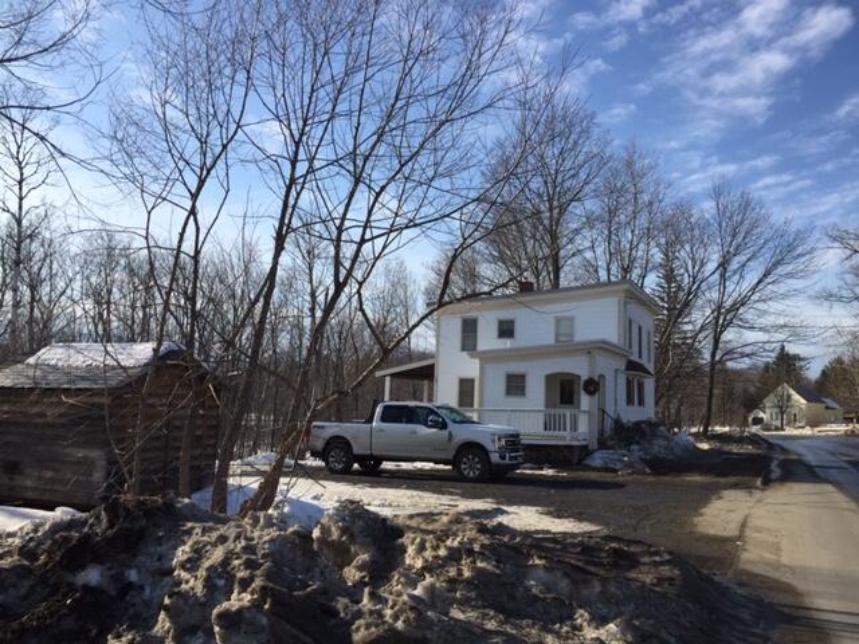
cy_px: 322
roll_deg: -2.5
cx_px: 430
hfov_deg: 61.7
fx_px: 720
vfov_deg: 48.2
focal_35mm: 29
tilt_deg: +6.7
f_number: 2.2
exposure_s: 1/2083
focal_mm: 4.15
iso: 32
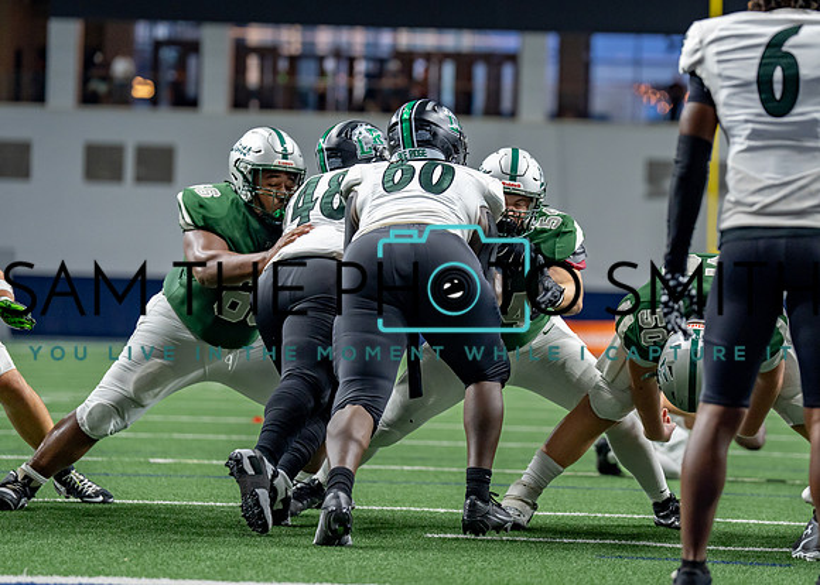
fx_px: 4149
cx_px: 529
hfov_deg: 11.3
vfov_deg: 8.1
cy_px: 237
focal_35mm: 178
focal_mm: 134
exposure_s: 1/640
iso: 1250
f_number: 2.8
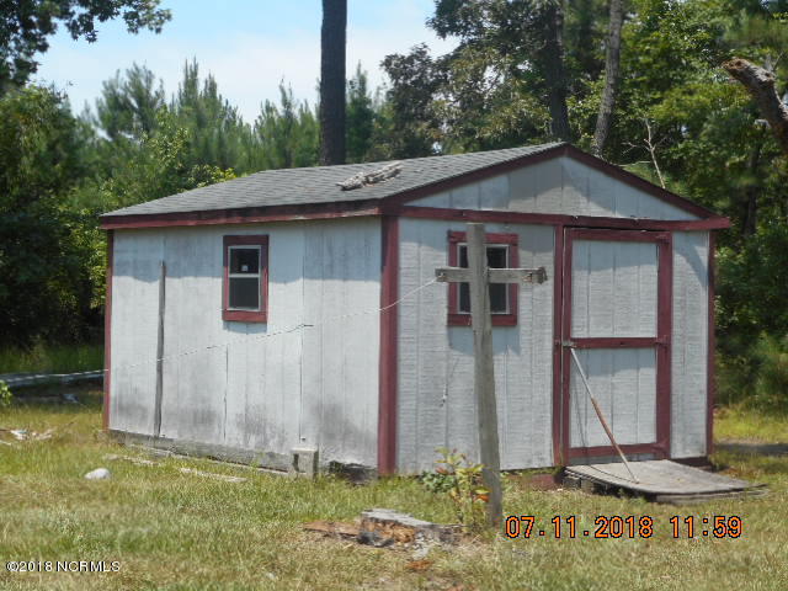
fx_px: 1753
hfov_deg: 25.3
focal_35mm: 77
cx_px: 394
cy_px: 296
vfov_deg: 19.1
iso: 80
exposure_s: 1/200
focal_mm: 13.8
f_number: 5.5
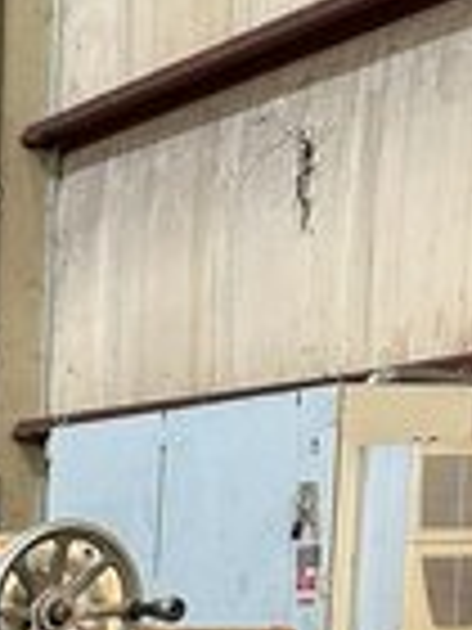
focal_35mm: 103
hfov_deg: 12.7
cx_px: -454
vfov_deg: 17.1
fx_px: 1873
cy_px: 968
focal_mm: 6.86
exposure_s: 1/60
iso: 320
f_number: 1.78
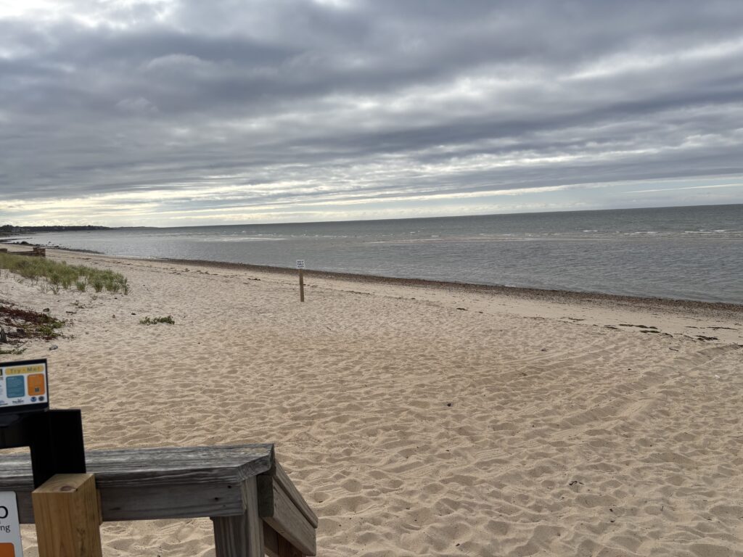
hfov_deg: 67.3
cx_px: 372
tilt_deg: -6.4
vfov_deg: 53.1
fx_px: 558
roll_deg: +2.3
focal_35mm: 26
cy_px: 278
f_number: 1.6
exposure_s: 1/4425
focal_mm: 5.96
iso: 50
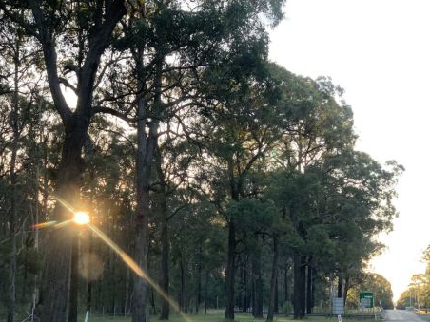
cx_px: 168
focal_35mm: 69
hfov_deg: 28.1
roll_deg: -0.4
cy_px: 186
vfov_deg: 21.3
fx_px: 857
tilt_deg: +3.7
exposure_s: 1/122
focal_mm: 6
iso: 50
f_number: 2.4
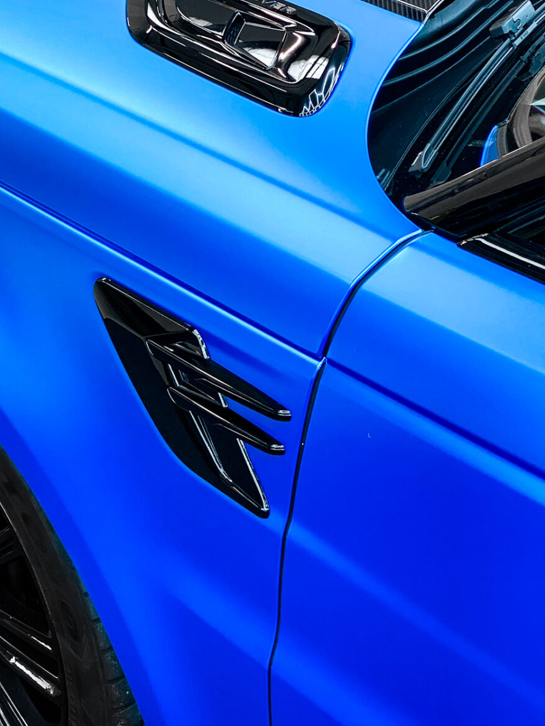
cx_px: 110
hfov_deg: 17.2
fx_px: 1785
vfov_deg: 23.0
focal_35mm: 85
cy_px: 372
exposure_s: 1/50
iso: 100
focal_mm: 6
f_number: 2
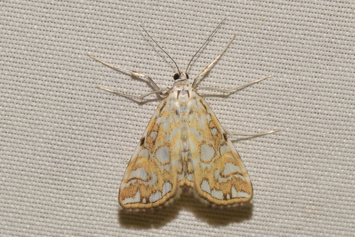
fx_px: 2071
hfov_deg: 9.8
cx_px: 178
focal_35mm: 210
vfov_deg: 6.5
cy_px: 118
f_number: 14
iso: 125
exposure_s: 1/160
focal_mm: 140
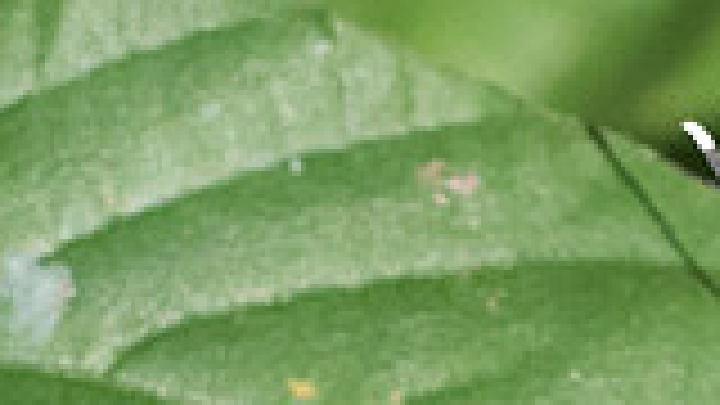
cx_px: 1096
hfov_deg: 1.0
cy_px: 1056
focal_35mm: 2222
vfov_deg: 0.5
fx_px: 42421
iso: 1000
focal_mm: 150
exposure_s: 1/2000
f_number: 6.3
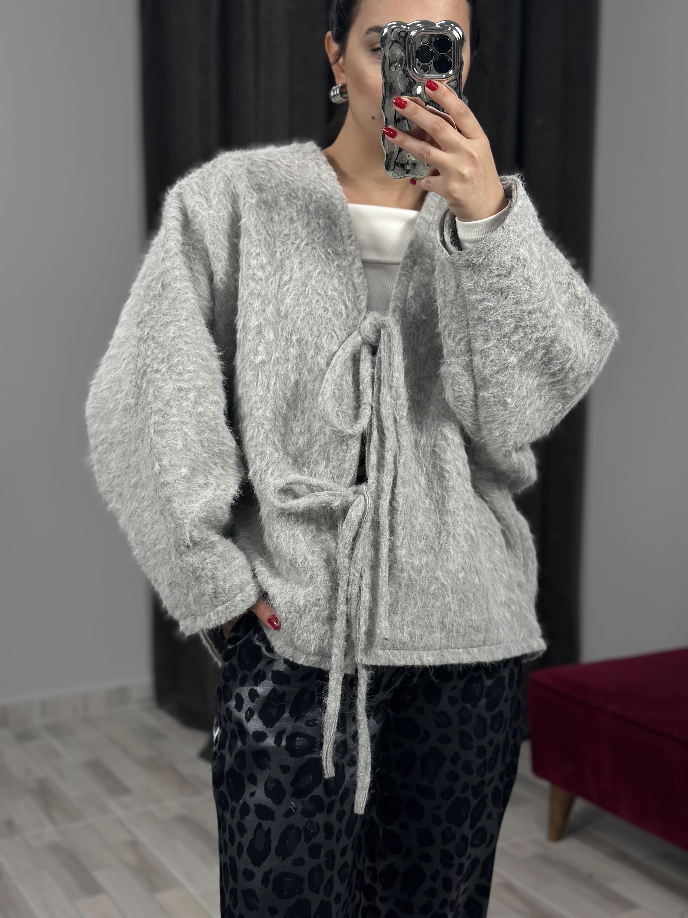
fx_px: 1272
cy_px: 459
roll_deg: +1.4
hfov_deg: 30.3
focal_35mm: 48
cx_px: 344
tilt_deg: -29.1
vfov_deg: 39.7
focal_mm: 6.86
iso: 64
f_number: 1.78
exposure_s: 1/105
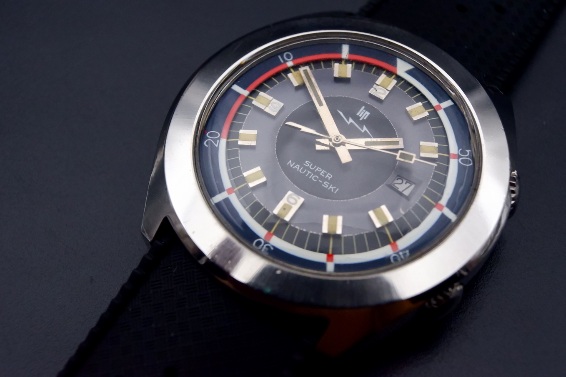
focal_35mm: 45
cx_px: 283
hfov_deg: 43.6
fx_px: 707
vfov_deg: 29.9
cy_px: 188
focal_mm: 30.2
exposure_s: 1/4000
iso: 6400
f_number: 8
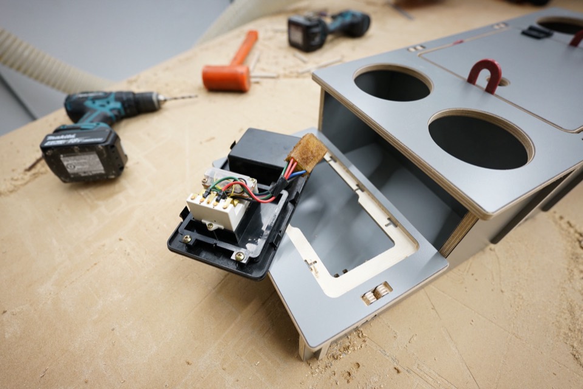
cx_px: 292
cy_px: 194
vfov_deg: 70.4
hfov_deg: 93.3
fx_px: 275
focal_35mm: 17
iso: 1000
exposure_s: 1/320
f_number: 2.8
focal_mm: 17
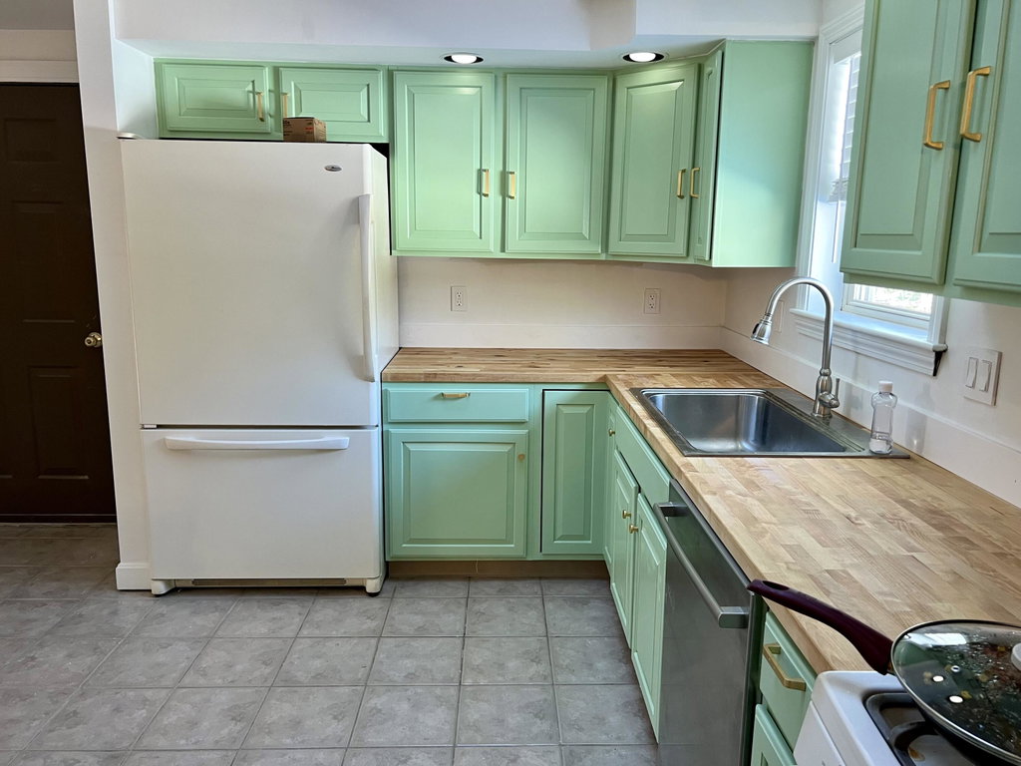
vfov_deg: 53.1
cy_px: 383
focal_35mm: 26
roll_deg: -1.0
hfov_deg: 67.3
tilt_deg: -10.4
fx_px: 767
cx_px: 510
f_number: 1.5
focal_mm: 5.7
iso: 100
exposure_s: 1/60
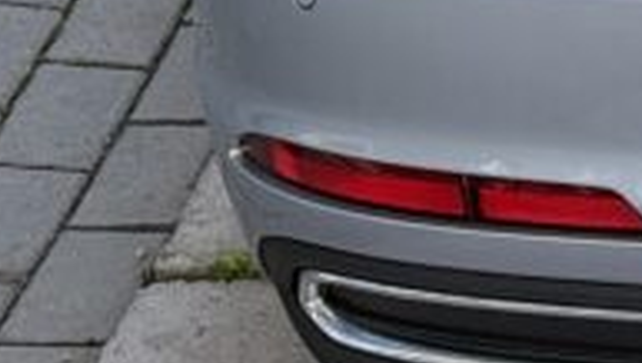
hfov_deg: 7.3
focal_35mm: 277
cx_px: 1490
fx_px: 4720
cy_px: -783
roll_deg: +1.0
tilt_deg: -14.0
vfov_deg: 4.2
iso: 64
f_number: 1.78
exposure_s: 1/481
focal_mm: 6.76
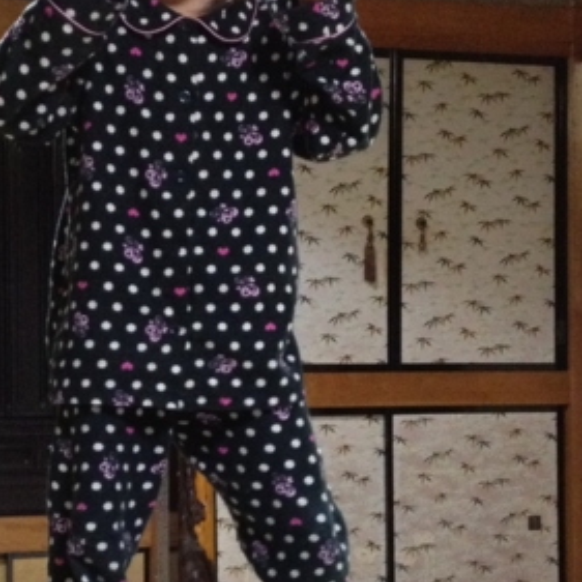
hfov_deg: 19.7
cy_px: 400
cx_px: 191
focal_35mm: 88
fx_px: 1674
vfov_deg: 19.6
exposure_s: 1/20
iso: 400
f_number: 2.4
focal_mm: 4.28
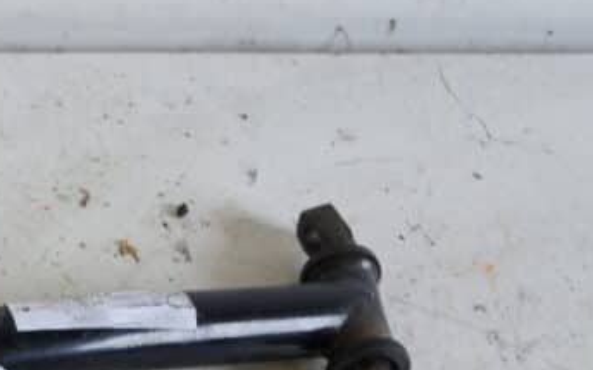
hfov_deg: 21.3
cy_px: 550
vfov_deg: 13.5
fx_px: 1471
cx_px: -107
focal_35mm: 91
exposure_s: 1/60
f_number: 4
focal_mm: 20
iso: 400
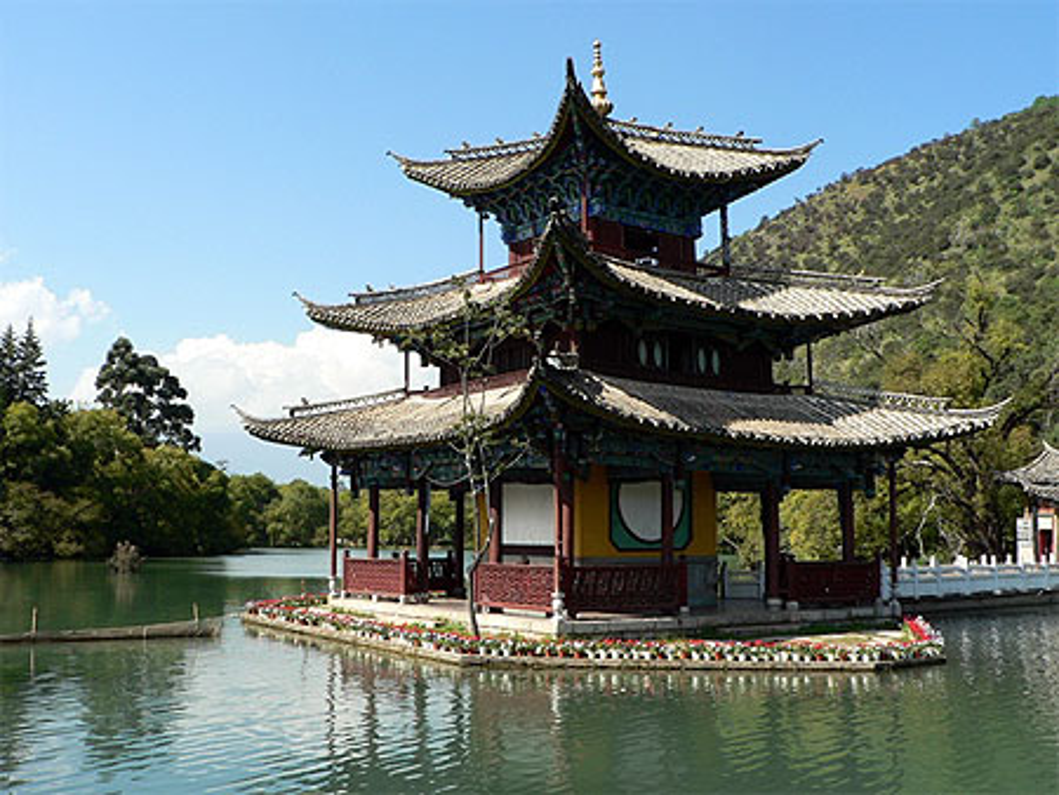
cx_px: 530
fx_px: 1102
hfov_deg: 51.3
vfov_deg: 39.7
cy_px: 398
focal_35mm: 36
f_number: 4
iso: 80
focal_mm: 6
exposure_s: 1/320
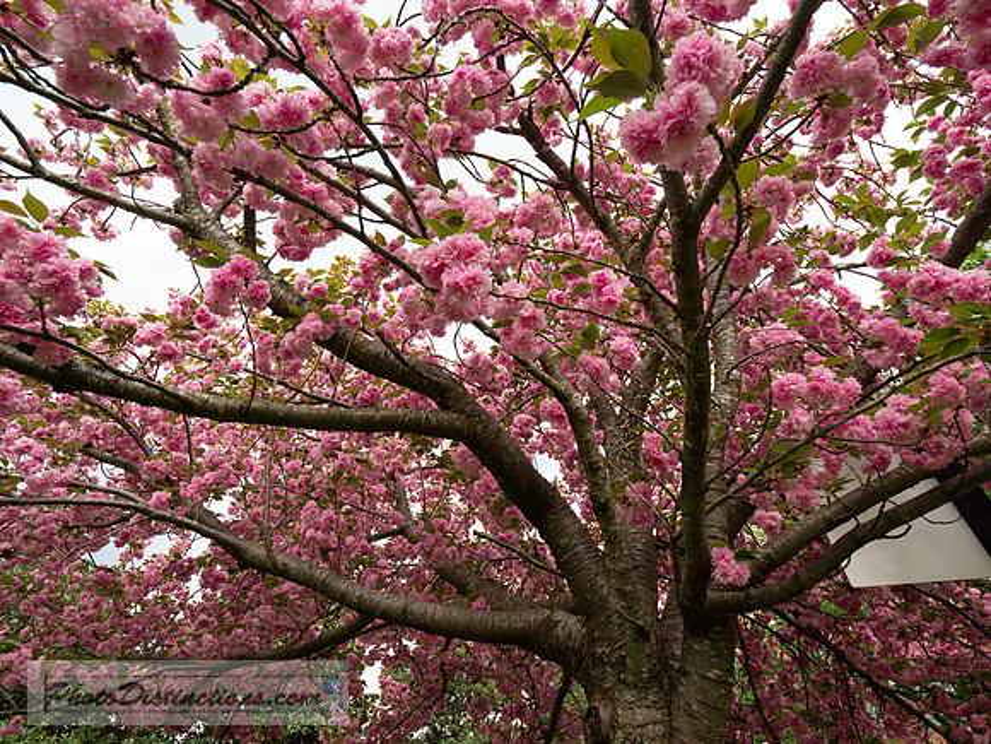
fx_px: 458
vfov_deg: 78.1
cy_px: 372
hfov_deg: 94.5
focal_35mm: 16
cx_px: 496
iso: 200
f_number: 4.5
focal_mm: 8
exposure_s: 1/200
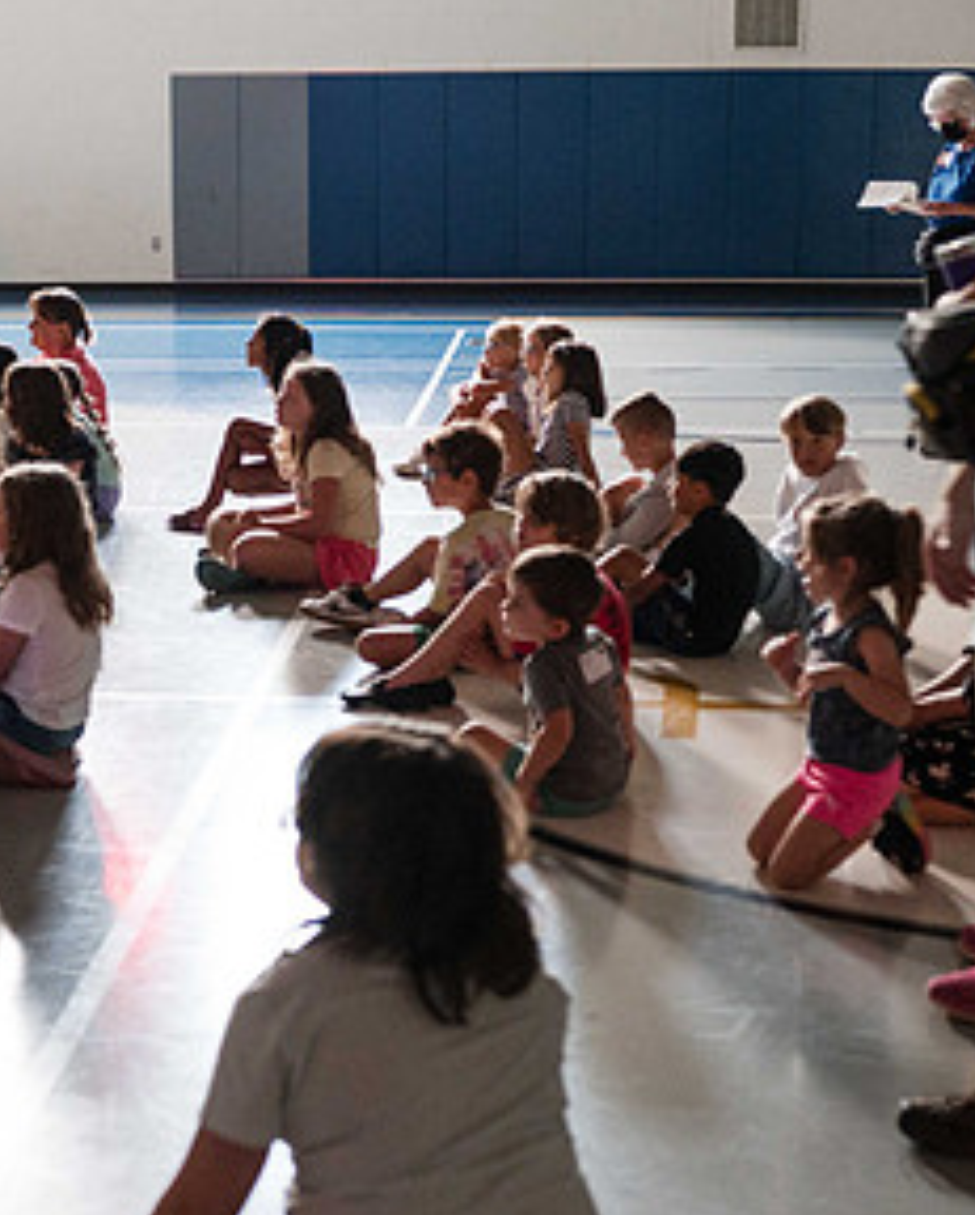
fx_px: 2485
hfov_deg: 22.1
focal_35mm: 69
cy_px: 580
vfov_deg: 27.5
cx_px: 284
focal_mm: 35
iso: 3200
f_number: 2.8
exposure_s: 1/125
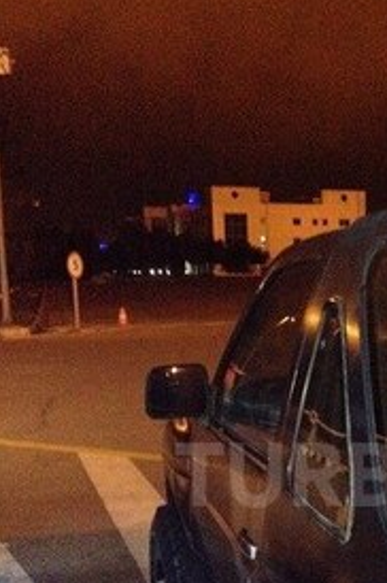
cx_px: 393
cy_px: 474
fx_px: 1067
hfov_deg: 19.9
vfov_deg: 29.8
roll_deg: +0.7
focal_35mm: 66
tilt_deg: -11.7
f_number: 2.4
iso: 800
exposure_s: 1/16
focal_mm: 4.28
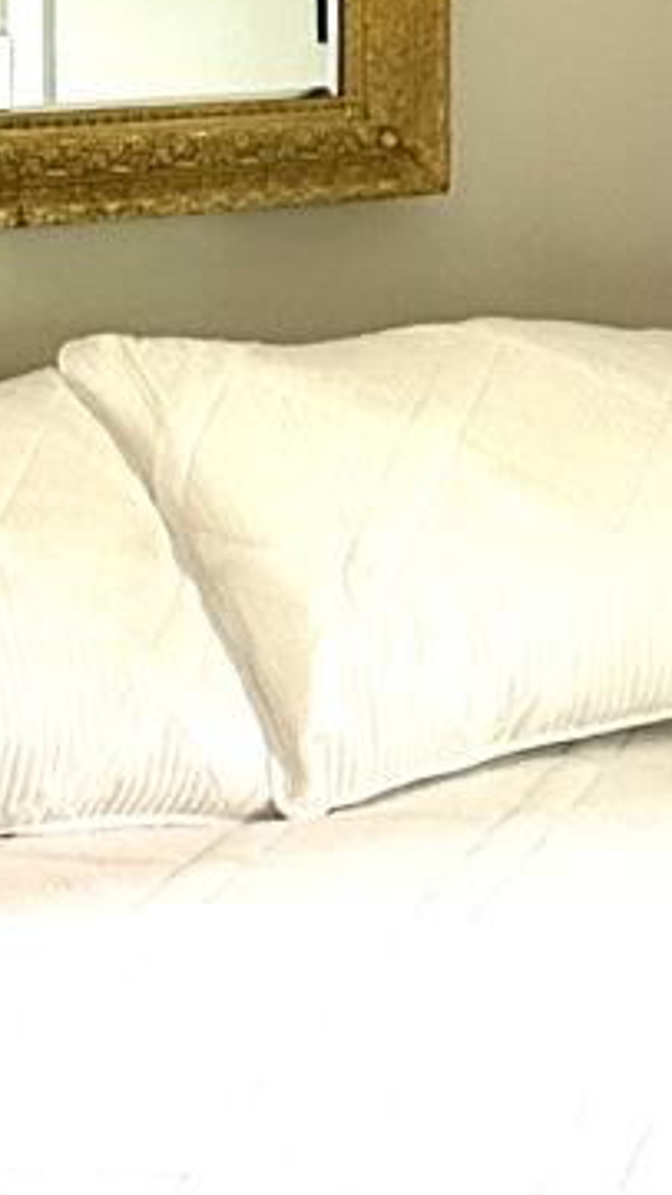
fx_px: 4594
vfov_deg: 14.3
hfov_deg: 8.4
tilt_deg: -1.0
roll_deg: +1.0
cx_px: 513
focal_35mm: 145
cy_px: -288
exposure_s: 1/60
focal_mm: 6.86
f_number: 1.78
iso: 320
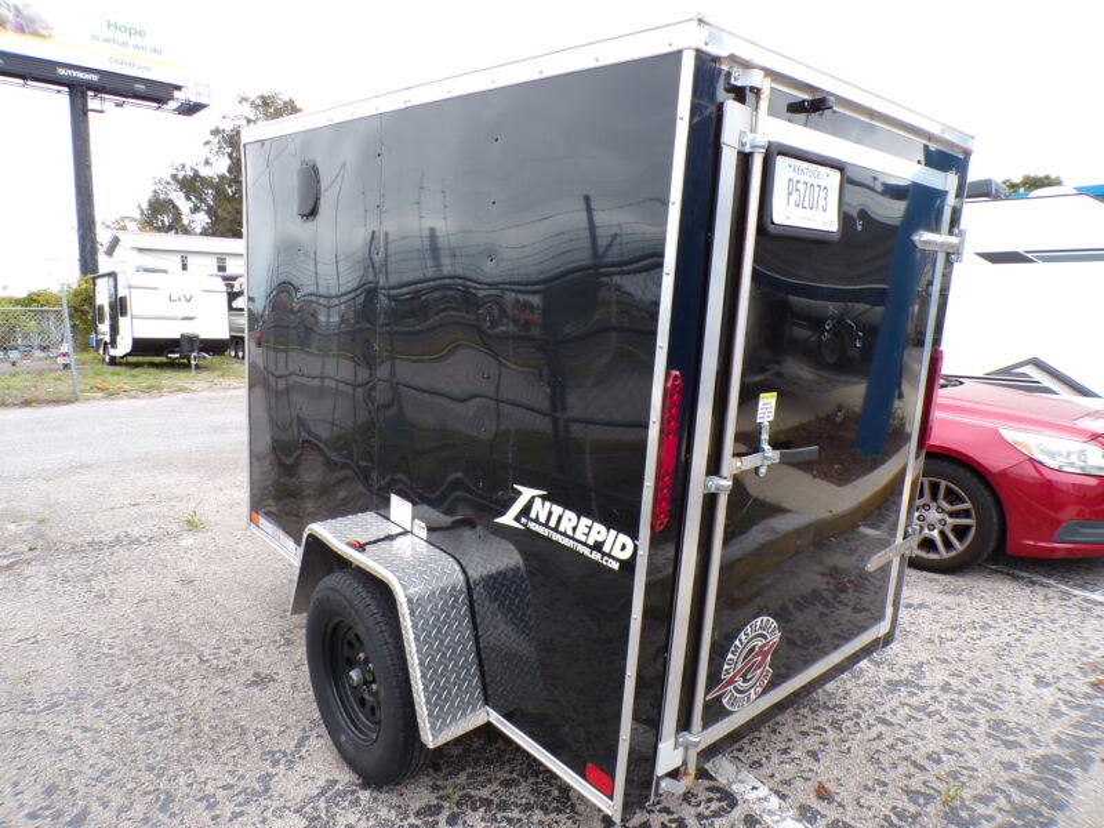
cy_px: 414
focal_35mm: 24
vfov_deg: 56.8
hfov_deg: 71.6
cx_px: 552
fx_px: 765
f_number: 4.4
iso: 100
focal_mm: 4.3
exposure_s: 1/170
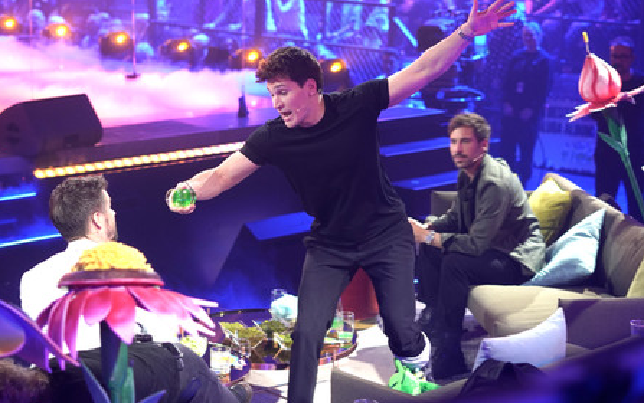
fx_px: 1352
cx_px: 321
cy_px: 209
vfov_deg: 17.0
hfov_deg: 26.8
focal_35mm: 77
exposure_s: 1/100
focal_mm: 50
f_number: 2.2
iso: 1000
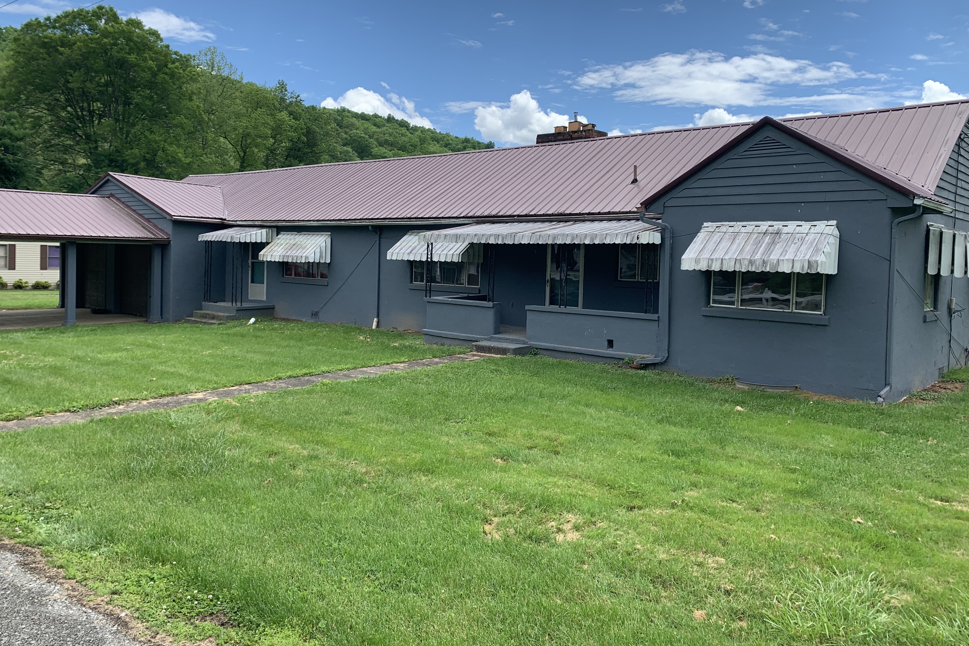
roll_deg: -1.6
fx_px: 754
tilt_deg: -2.3
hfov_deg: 65.5
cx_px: 481
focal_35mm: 28
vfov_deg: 46.3
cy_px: 283
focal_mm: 4.25
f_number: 1.8
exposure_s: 1/1845
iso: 25
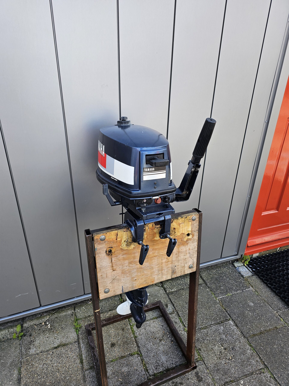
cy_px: 193
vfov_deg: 73.9
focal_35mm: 23
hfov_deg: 58.9
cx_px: 144
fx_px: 256
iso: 16
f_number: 1.7
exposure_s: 1/180
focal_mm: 6.3
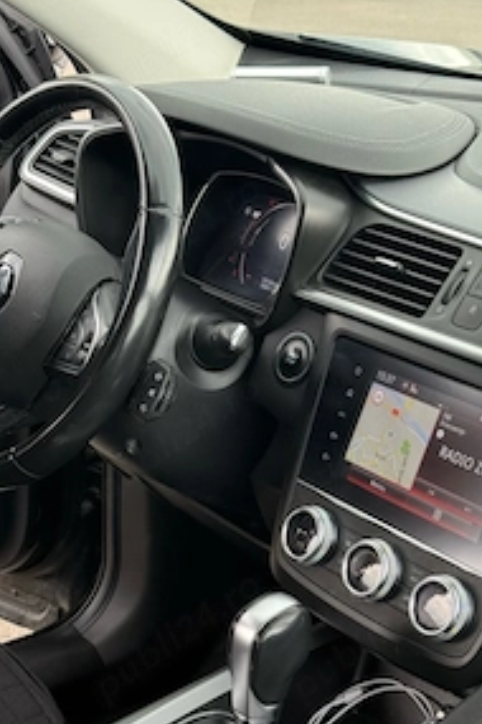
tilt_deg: -22.4
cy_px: 470
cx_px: 228
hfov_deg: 19.5
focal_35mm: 70
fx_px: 1406
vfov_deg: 28.7
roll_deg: -0.3
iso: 100
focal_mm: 6.76
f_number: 1.78
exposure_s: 1/147
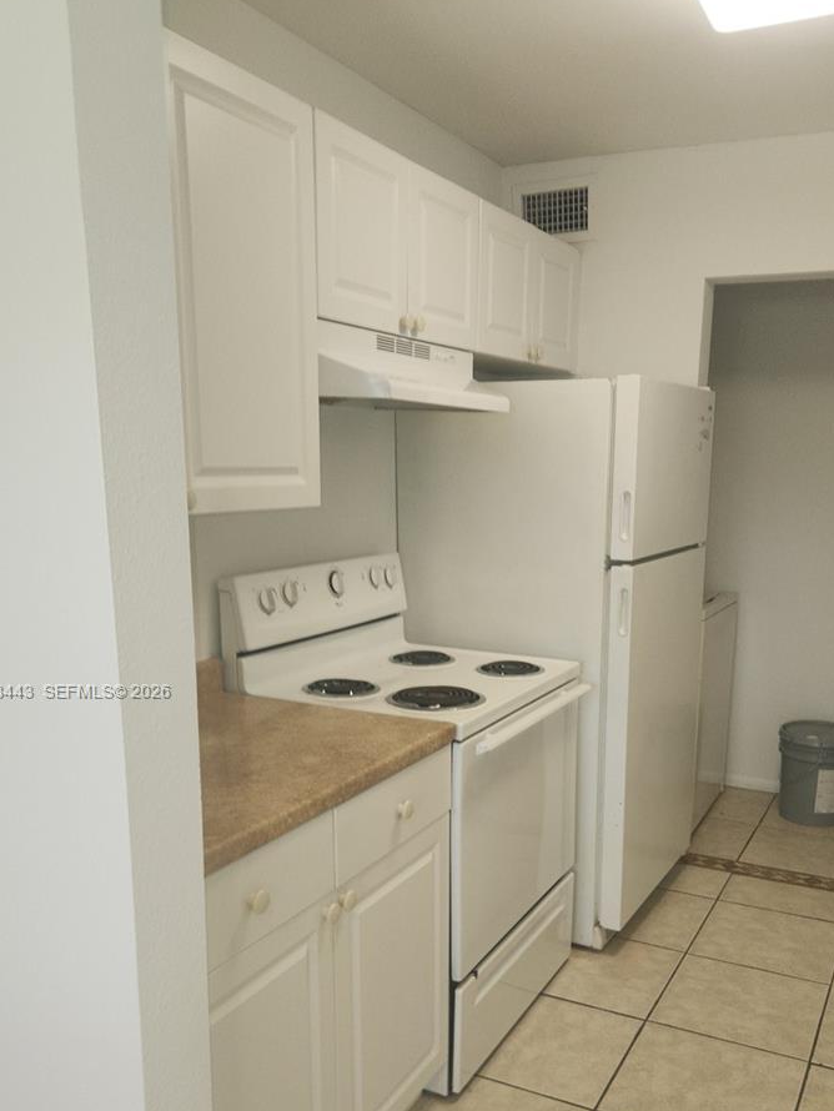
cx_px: 501
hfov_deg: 45.2
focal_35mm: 31
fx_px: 995
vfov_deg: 57.6
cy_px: 693
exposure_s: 1/60
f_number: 1.8
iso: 50
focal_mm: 5.4
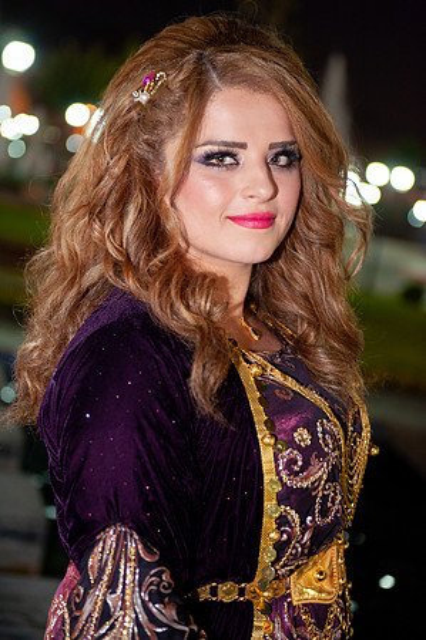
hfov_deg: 19.4
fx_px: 1245
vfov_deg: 28.9
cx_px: 213
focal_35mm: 70
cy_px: 320
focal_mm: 70
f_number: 2.8
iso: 1250
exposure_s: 1/13
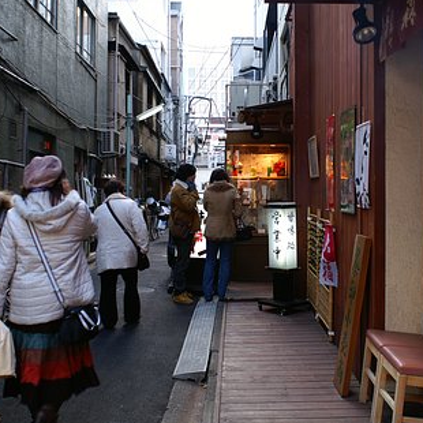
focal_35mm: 42
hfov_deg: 40.0
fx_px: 581
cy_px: 195
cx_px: 221
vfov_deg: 40.0
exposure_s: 1/40
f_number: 3.5
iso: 100
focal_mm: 20
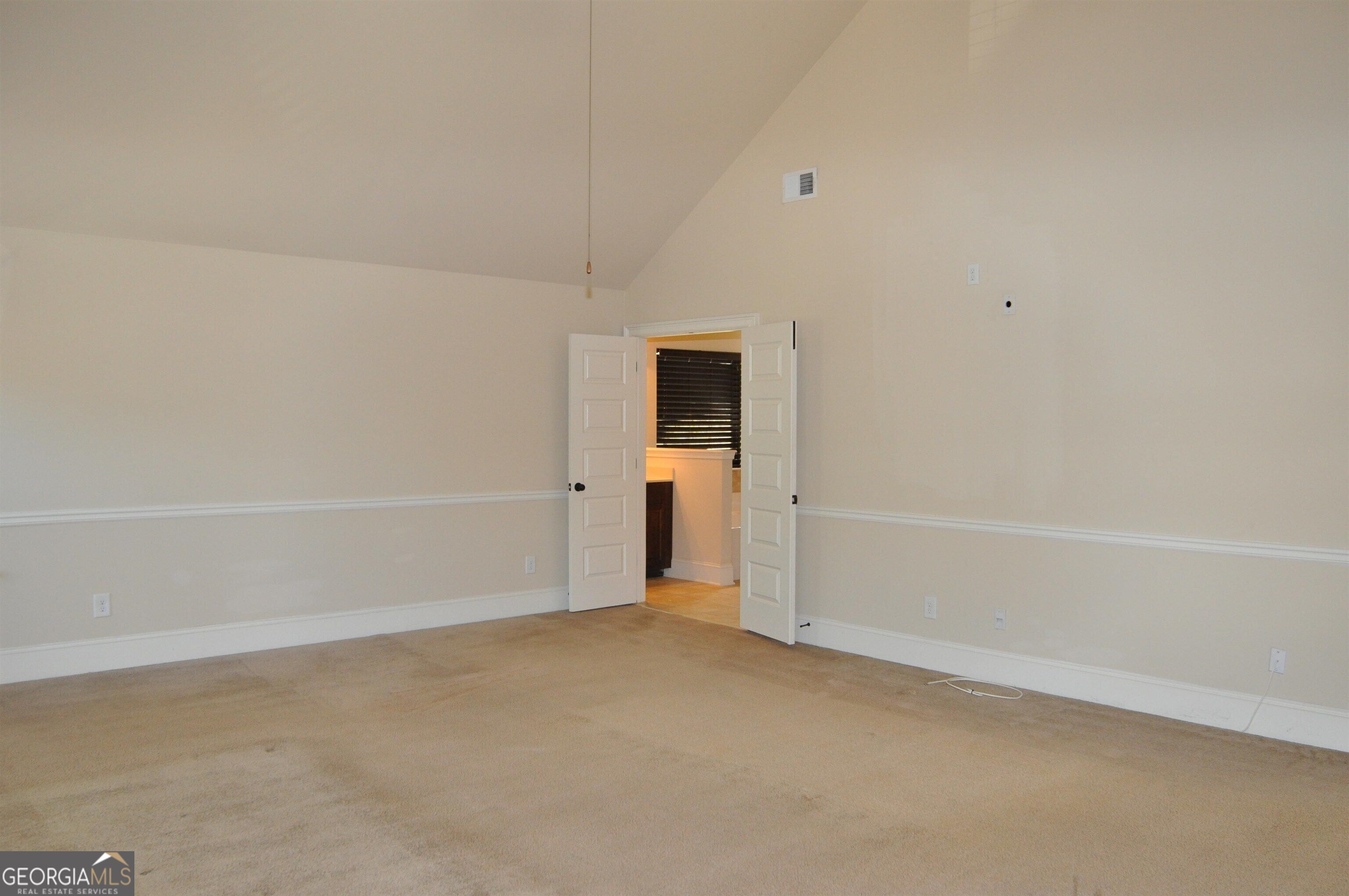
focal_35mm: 27
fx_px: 1010
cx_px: 674
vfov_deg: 47.8
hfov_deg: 67.4
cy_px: 448
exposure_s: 1/60
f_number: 4
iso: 800
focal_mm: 18
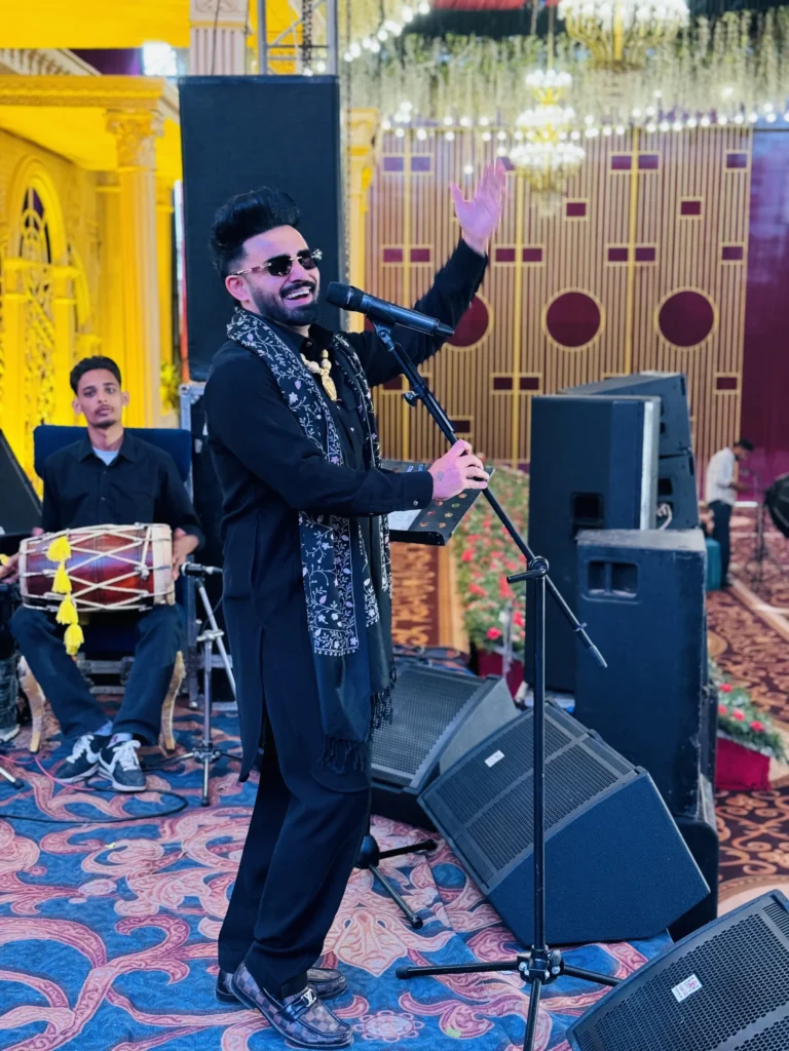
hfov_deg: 30.3
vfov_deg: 39.7
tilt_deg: -7.1
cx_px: 394
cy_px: 526
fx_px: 1459
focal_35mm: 48
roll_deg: -0.8
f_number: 1.78
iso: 250
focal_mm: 6.76
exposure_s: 1/50
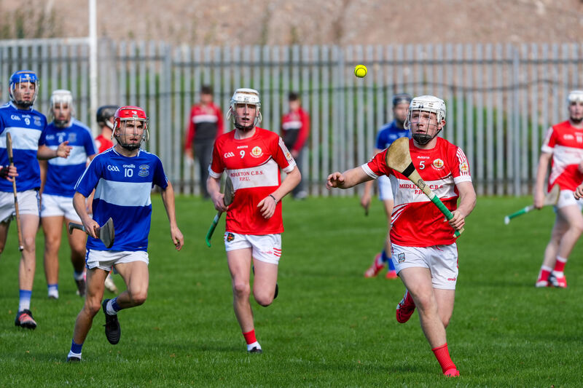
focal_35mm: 397
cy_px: 194
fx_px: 6427
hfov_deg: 5.2
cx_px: 292
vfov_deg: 3.5
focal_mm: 397
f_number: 6.3
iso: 400
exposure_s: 1/1000
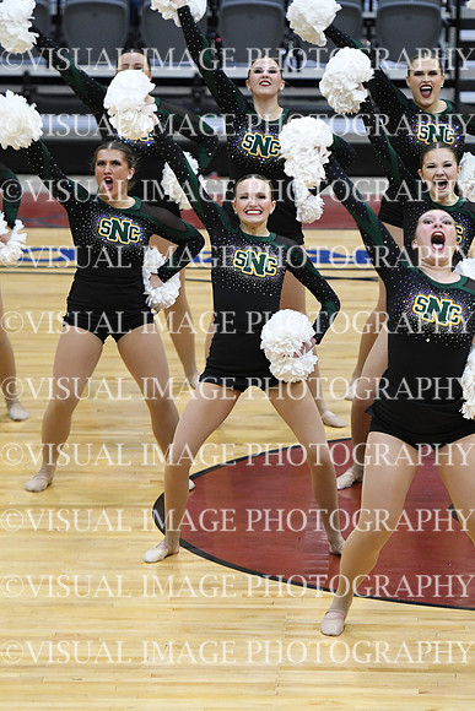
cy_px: 356
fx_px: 4292
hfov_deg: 6.3
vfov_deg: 9.5
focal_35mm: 217
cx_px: 238
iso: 3200
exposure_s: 1/400
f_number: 2.8
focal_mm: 145
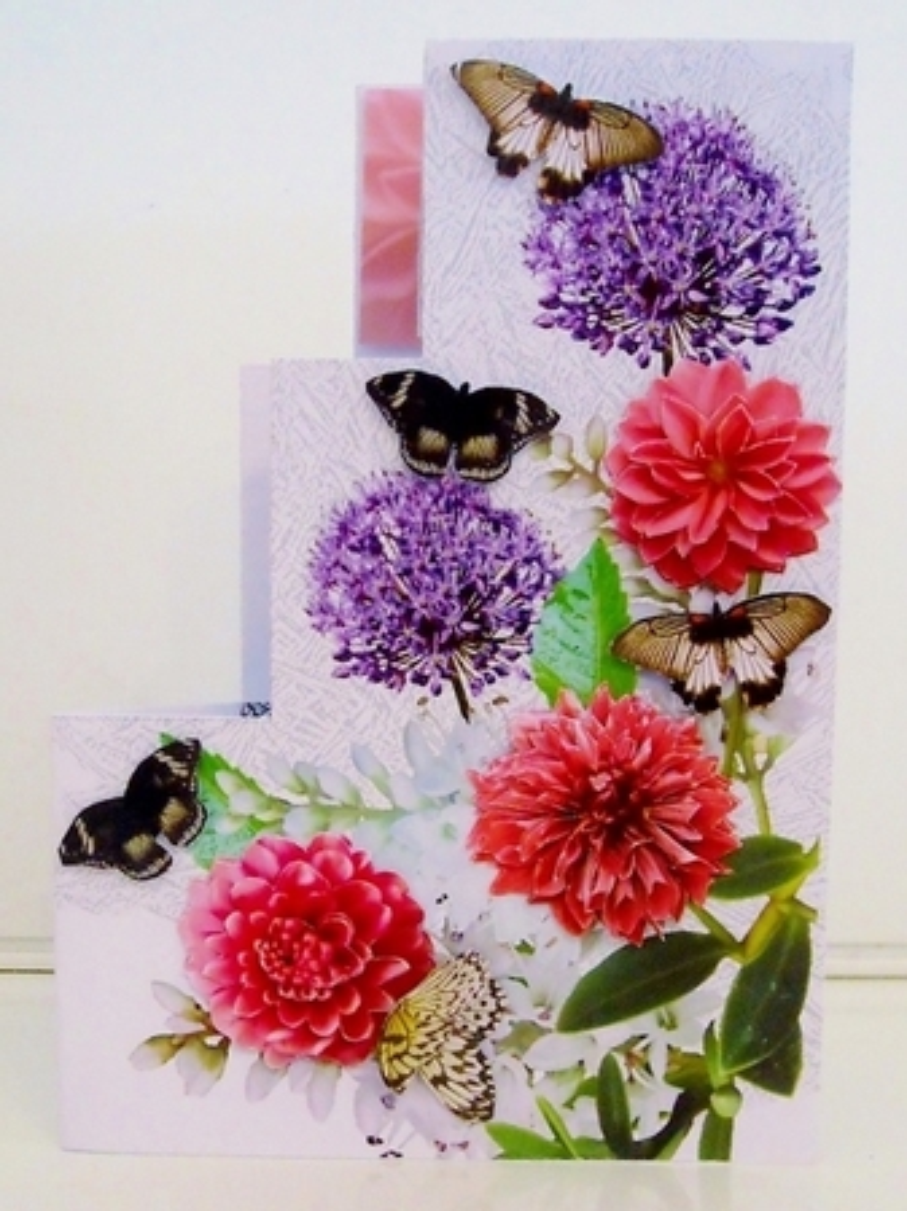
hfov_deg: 40.7
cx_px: 454
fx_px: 1224
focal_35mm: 35
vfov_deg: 52.7
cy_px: 606
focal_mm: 5.7
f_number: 2.8
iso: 208
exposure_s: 1/60
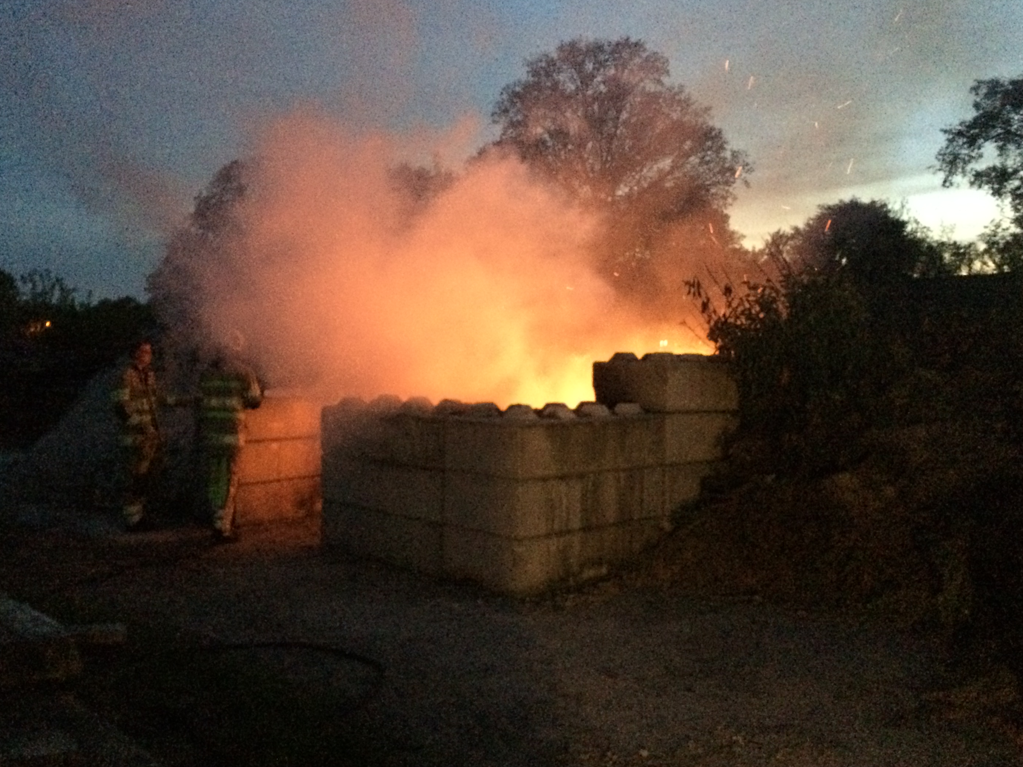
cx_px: 462
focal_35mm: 34
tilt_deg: -0.7
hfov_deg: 53.9
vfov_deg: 41.7
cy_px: 347
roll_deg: +1.3
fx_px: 1005
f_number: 2.2
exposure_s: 1/17
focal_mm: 4.15
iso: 1250
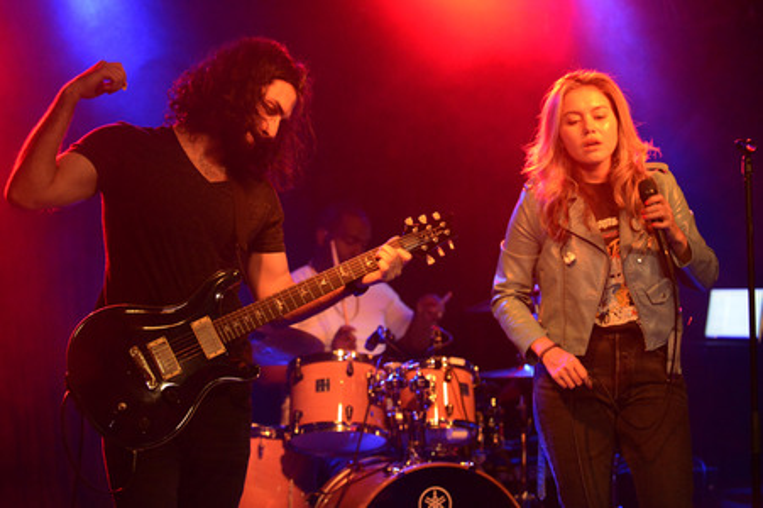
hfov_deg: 26.0
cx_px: 382
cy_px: 254
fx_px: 1652
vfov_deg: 17.5
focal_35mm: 78
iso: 8063
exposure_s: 1/200
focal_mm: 78
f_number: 2.8
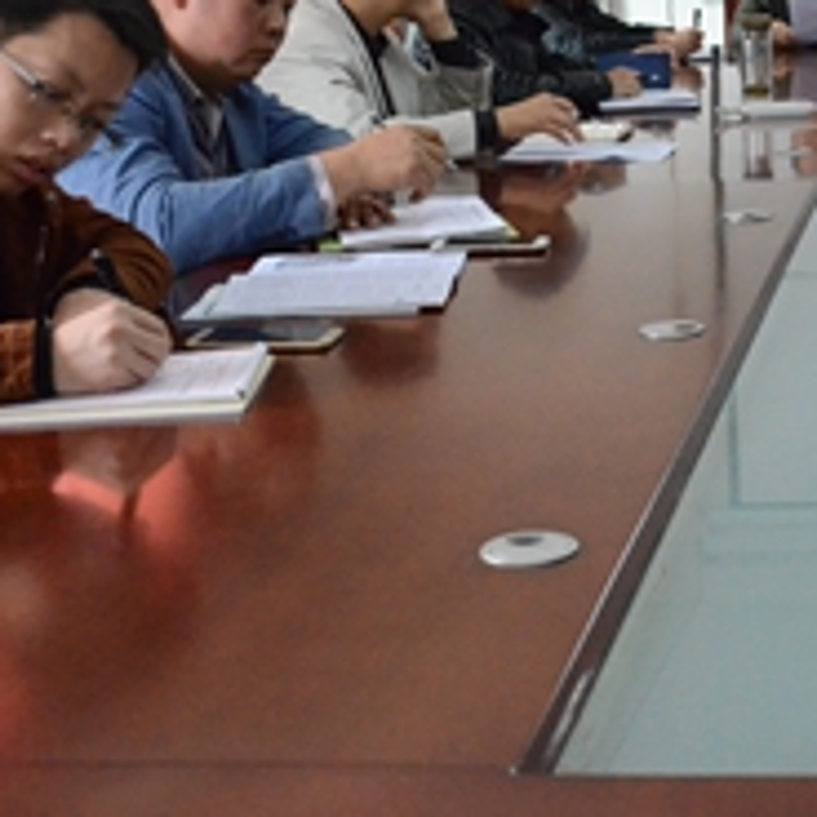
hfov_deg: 21.7
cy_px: 158
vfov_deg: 22.4
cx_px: 875
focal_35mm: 76
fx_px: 2029
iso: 6400
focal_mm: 22
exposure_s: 1/160
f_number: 6.3
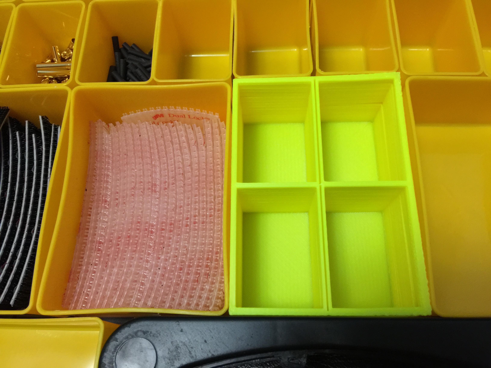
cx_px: 246
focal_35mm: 29
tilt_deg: -67.1
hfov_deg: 61.7
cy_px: 184
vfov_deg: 48.2
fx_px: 411
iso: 125
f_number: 2.2
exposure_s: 1/10
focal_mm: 4.15
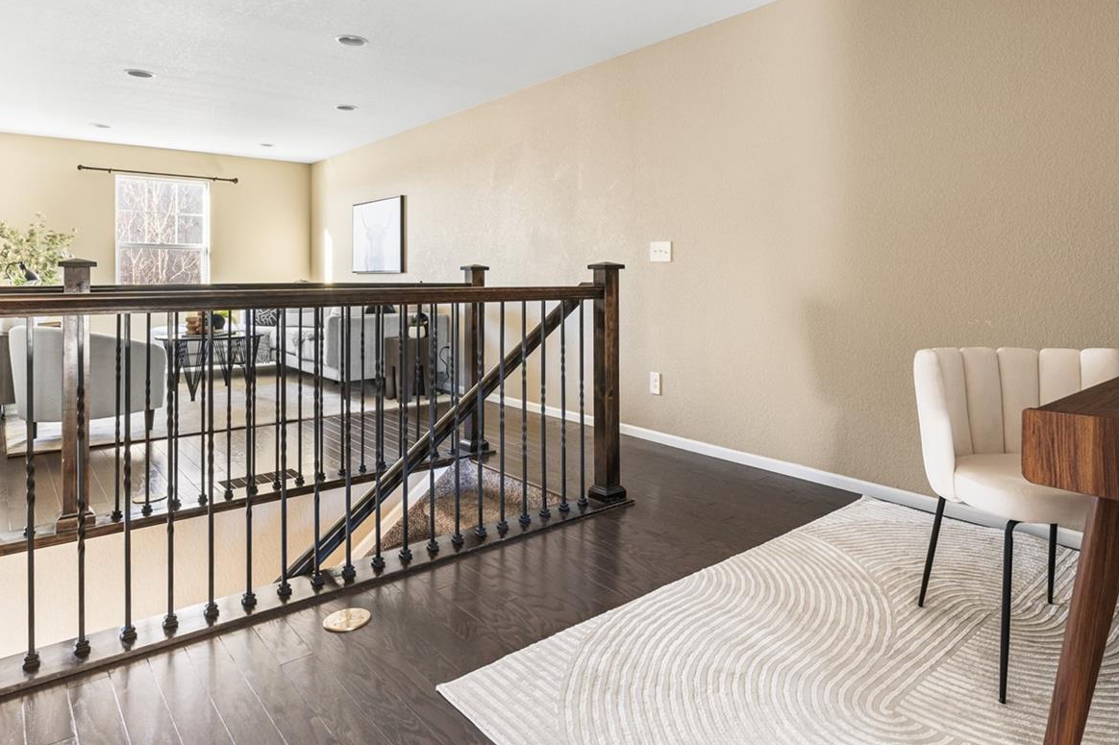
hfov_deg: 76.5
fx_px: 705
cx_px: 630
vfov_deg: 55.0
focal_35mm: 23
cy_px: 277
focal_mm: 16.5
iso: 125
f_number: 8
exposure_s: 1/1.25
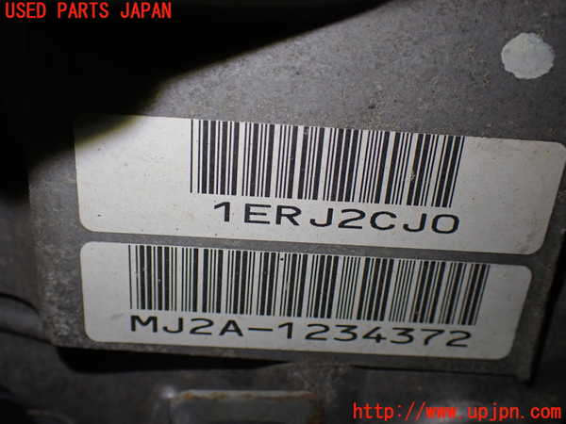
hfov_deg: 49.0
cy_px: 212
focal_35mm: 38
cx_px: 283
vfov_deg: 37.7
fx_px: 621
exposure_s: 1/160
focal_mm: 6.83
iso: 250
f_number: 2.7
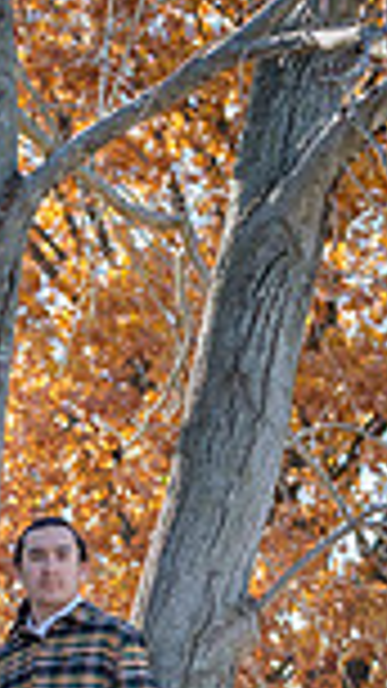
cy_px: 814
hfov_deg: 7.8
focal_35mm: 154
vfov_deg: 13.6
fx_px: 2811
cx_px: -9
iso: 400
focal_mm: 50
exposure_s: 1/400
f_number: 3.5
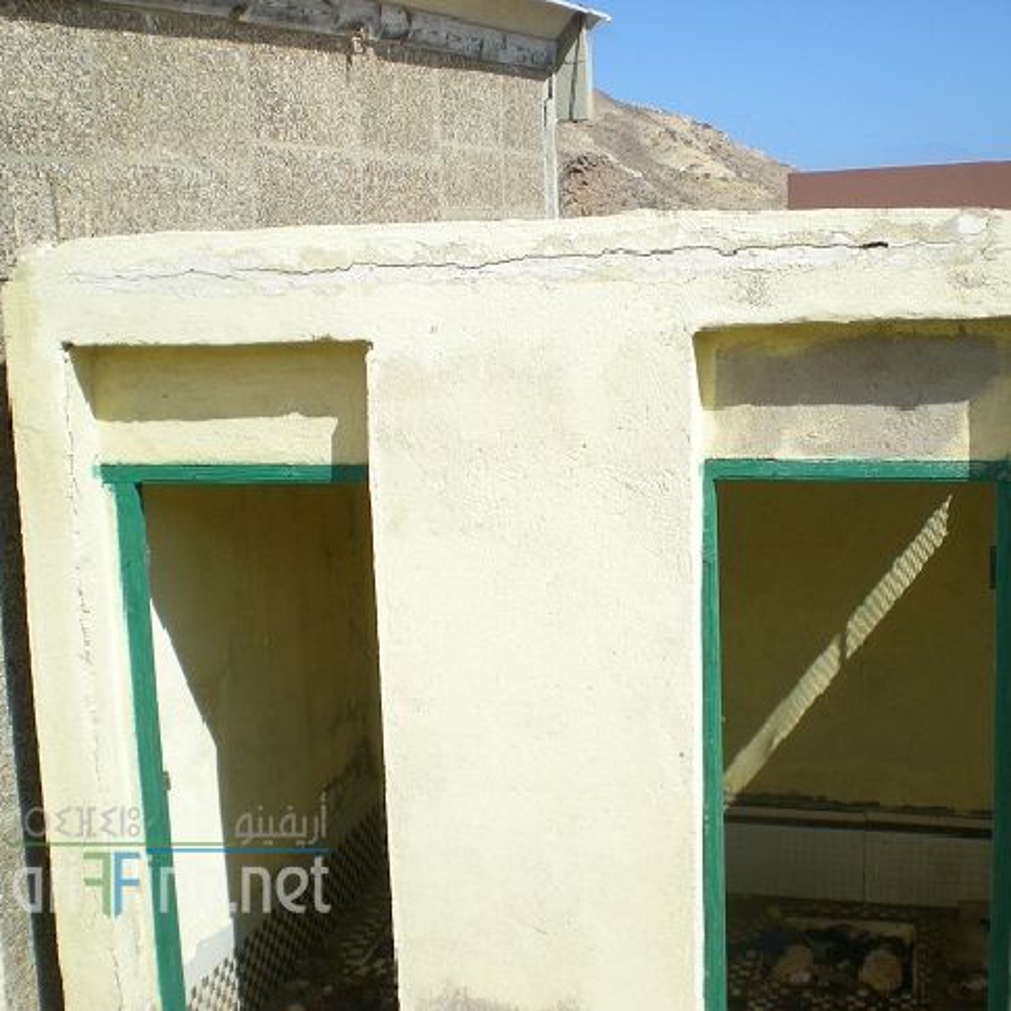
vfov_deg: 37.6
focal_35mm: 45
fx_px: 1487
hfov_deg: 37.5
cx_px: 590
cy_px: 506
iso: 50
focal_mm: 6.3
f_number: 4.6
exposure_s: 1/446
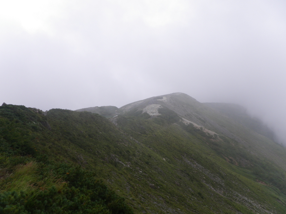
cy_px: 107
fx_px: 289
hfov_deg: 52.6
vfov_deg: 40.7
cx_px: 143
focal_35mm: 35
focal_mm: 6.2
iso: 64
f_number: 6.3
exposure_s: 1/200
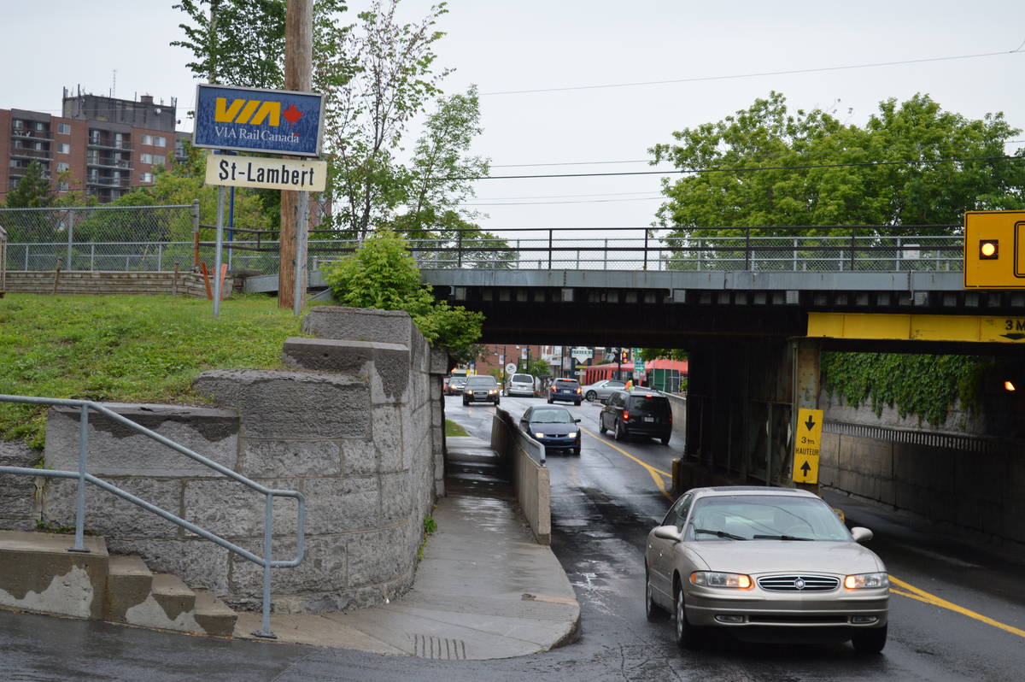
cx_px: 512
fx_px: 1707
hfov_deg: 33.4
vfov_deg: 22.6
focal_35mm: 60
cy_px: 341
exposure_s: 1/125
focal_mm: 40
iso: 180
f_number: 5.6
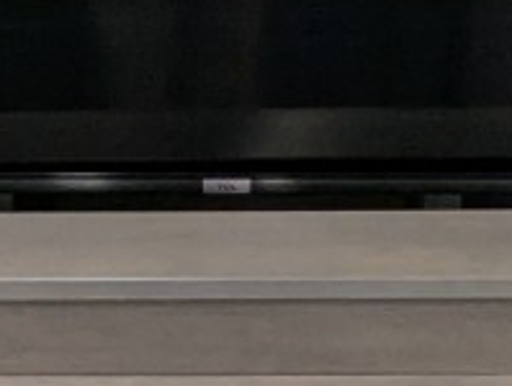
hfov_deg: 17.5
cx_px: 161
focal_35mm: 112
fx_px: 1660
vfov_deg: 13.2
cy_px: 82
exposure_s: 1/51.8
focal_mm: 2.35
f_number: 2.2
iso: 111
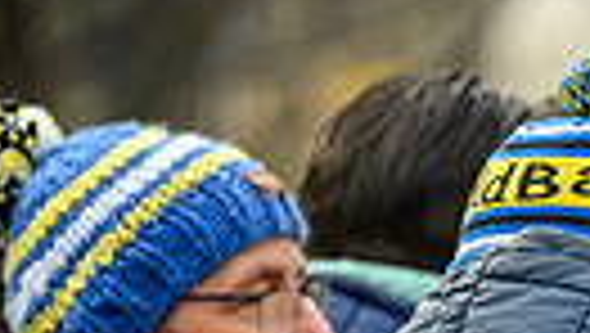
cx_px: 1293
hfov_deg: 2.6
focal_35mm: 837
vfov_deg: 1.5
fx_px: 13108
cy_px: 772
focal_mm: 180
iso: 800
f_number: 2.8
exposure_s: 1/1000
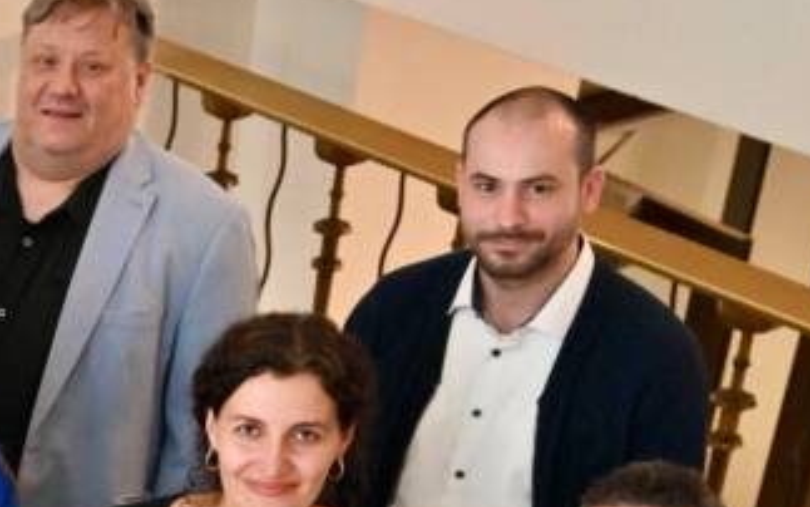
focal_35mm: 123
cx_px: -502
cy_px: 786
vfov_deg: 10.3
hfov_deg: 15.3
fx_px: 2713
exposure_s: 1/80
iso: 2200
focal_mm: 32.5
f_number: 5.6
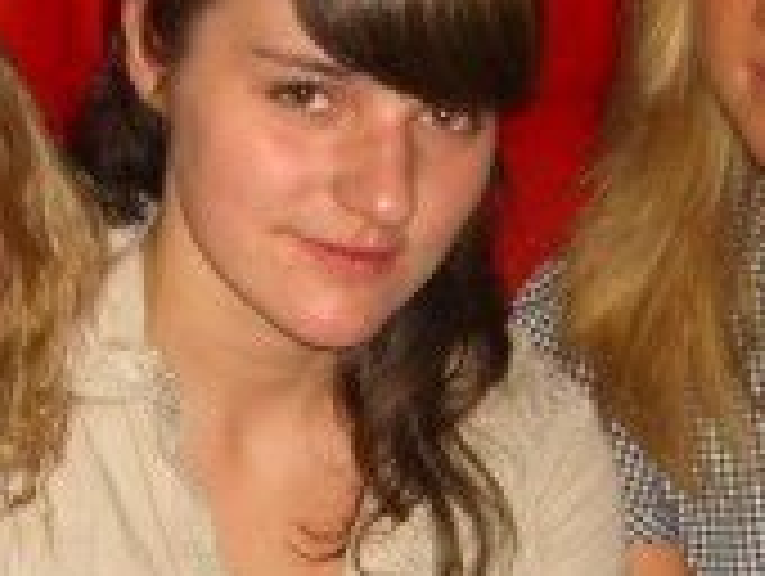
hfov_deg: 14.7
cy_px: 423
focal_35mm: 134
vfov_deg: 11.1
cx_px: 306
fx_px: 2966
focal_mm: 7.9
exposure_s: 1/60
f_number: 2.8
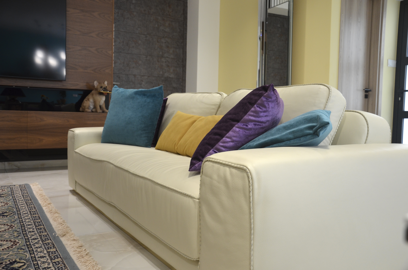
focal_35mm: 33
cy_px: 135
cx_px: 204
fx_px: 373
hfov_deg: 57.3
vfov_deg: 39.8
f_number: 4
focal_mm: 22
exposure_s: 1/60
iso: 560
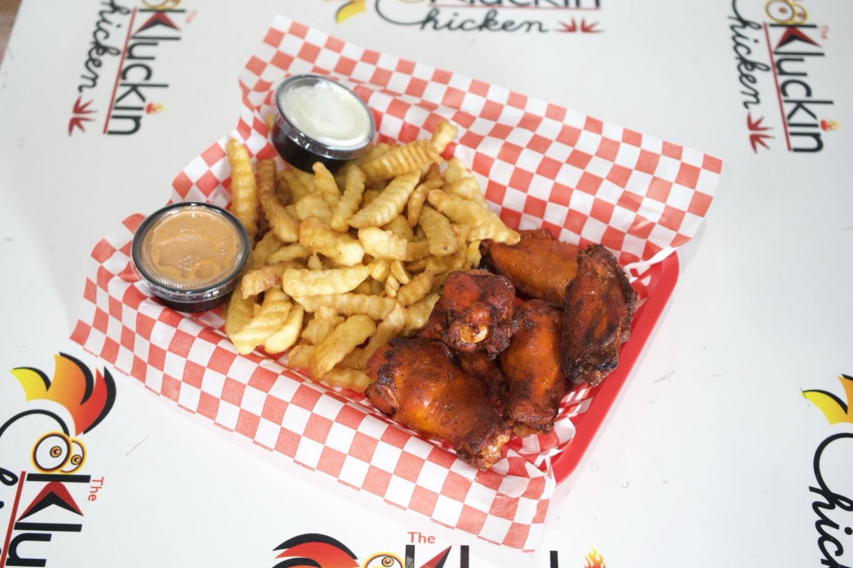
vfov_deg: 28.6
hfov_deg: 41.9
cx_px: 426
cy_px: 284
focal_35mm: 47
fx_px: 1113
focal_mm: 47
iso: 2500
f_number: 4.5
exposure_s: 1/125
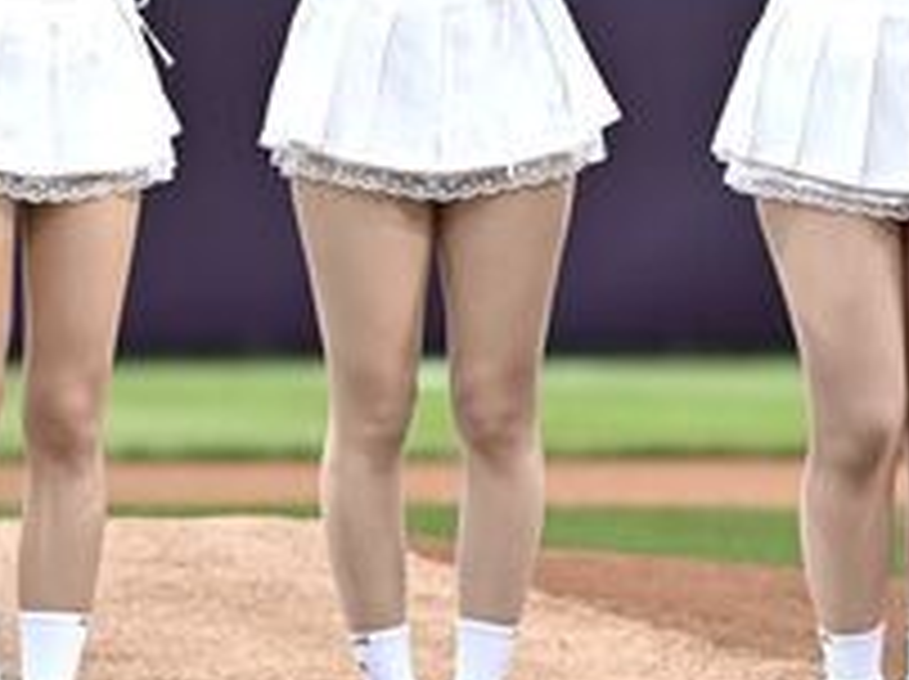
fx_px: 22451
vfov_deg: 1.7
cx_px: 526
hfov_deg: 2.3
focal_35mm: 856
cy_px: 54
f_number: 5.3
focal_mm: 300
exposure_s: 1/1000
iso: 1600
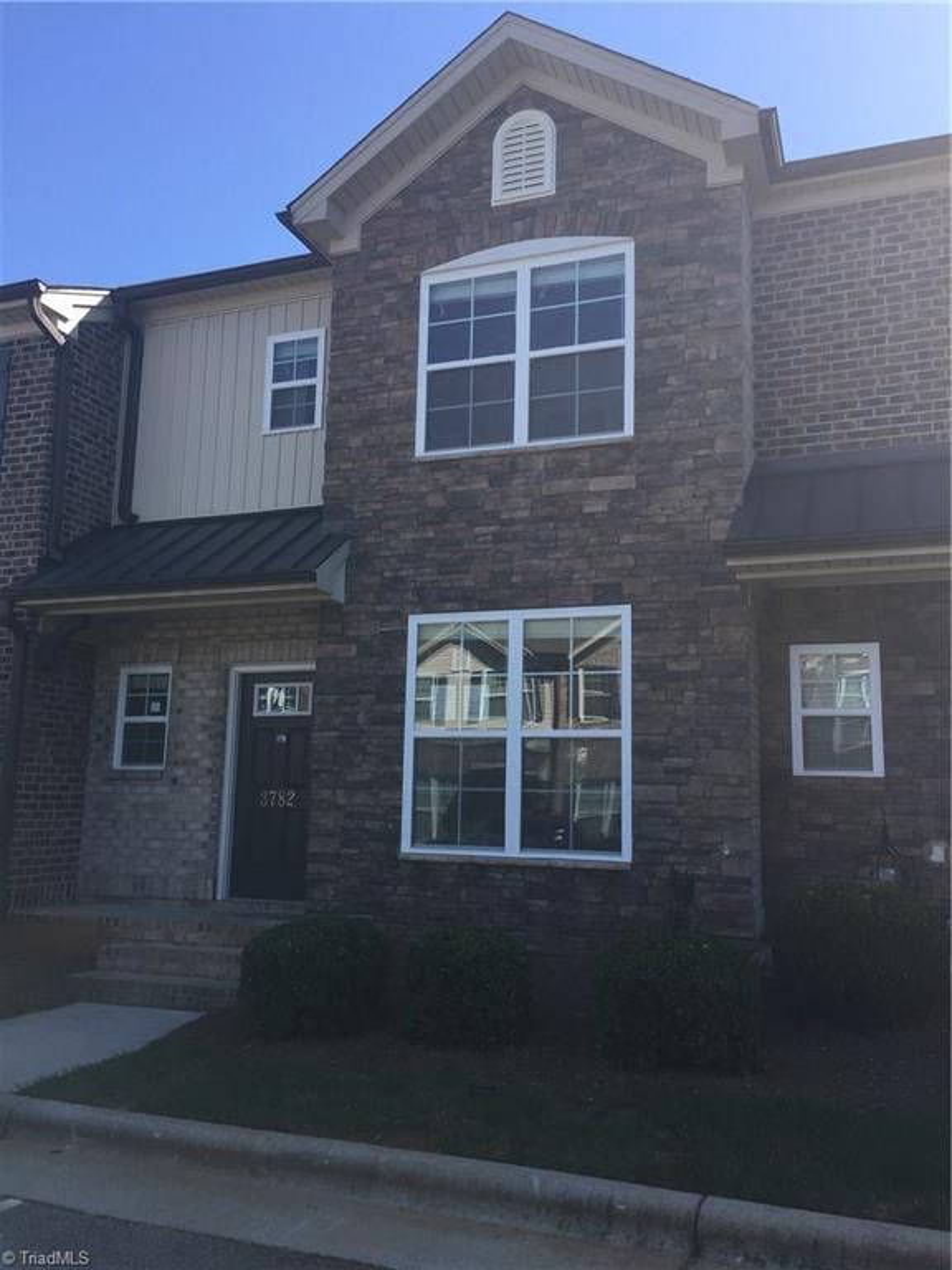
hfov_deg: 48.2
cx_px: 476
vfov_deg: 61.7
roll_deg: -3.4
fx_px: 1063
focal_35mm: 29
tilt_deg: +7.9
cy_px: 635
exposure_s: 1/775
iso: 32
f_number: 2.2
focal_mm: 4.15
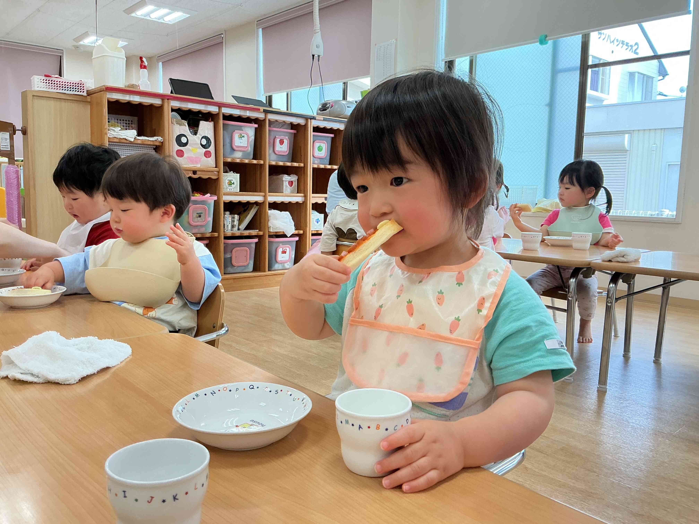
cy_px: 262
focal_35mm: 29
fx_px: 586
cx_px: 350
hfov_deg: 61.7
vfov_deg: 48.2
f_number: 1.8
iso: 50
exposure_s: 1/120
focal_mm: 3
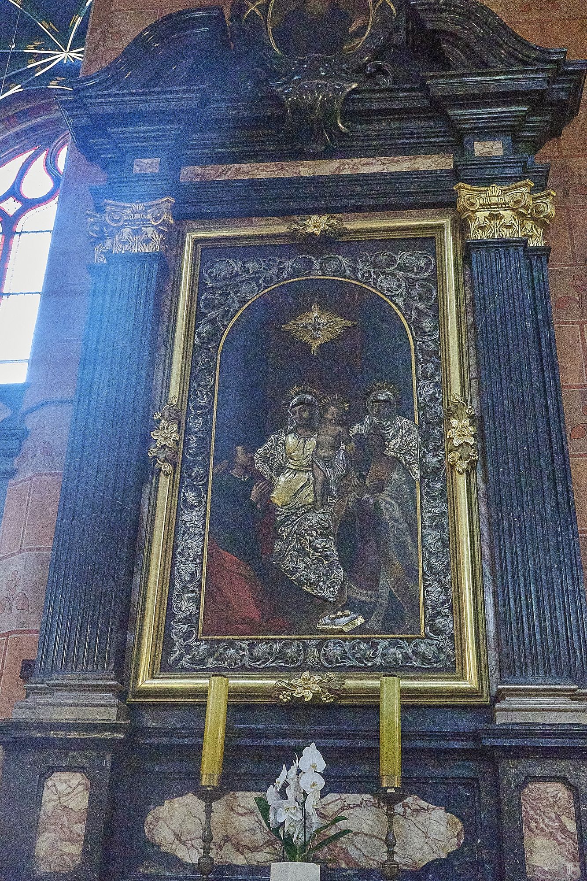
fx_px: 905
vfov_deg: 51.9
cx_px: 294
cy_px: 440
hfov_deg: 35.9
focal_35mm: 37
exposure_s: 1/50
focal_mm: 25
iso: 51200
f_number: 10
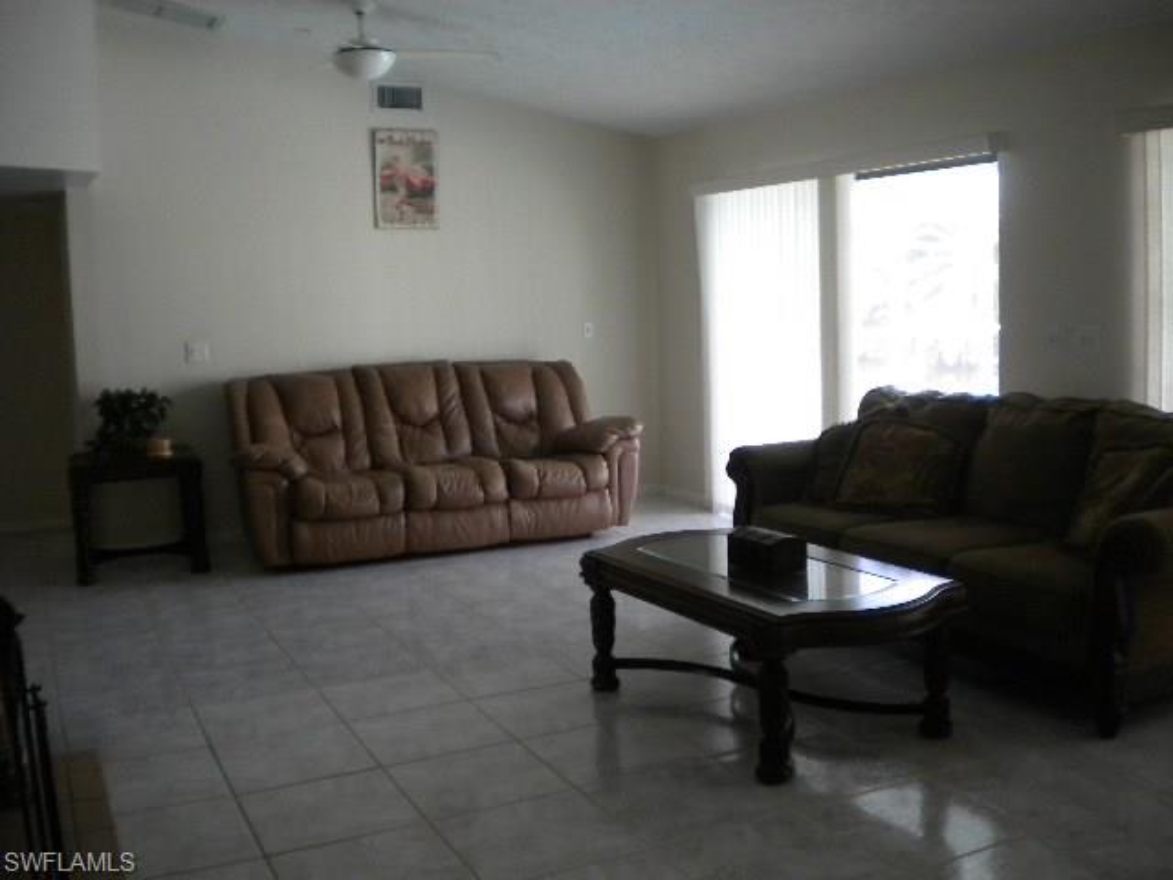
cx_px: 586
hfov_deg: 52.6
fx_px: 1186
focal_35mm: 35
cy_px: 440
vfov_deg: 40.7
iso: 400
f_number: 3.1
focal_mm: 6.3
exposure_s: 1/113
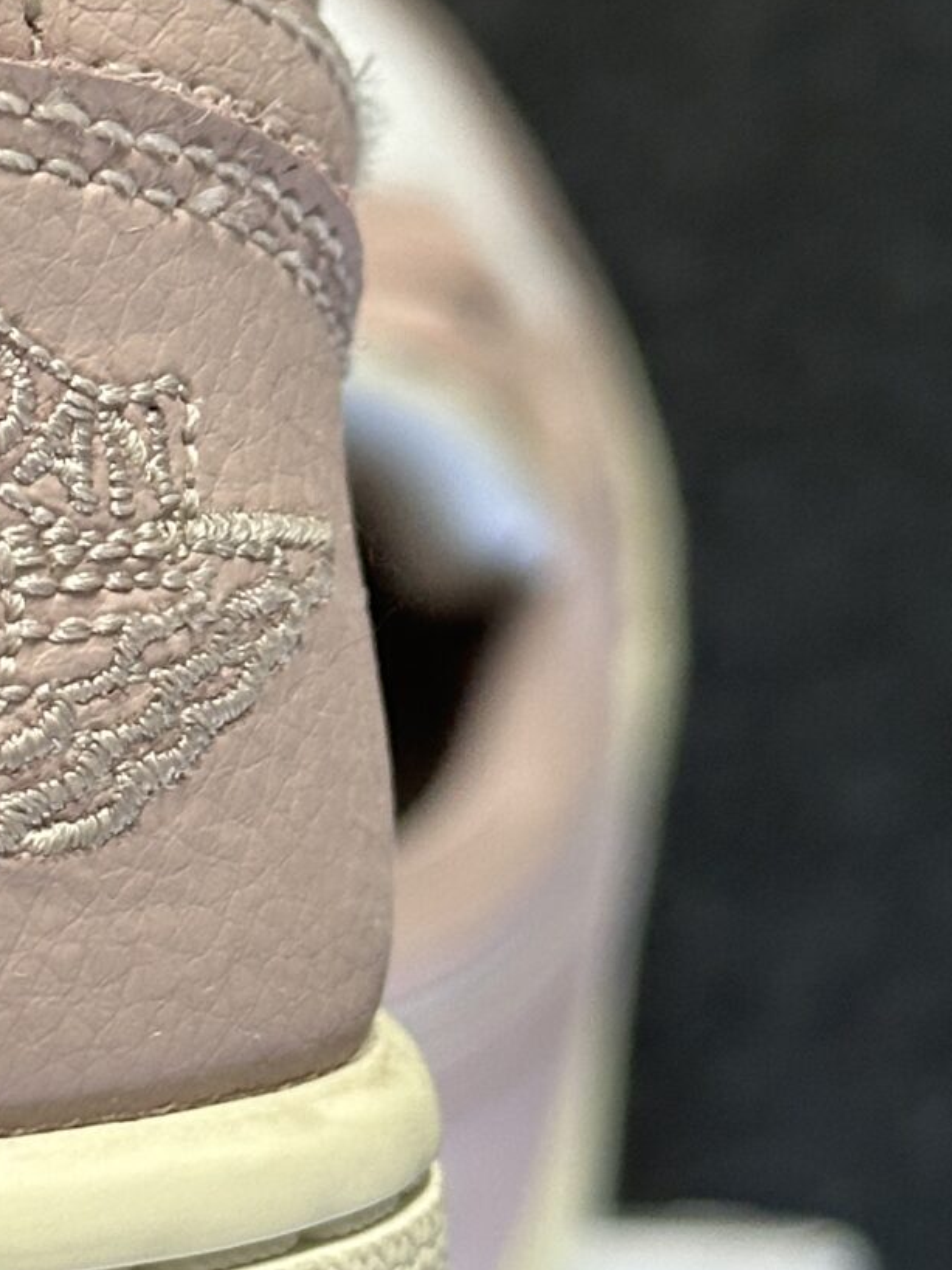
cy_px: 552
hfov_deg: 9.8
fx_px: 5502
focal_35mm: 150
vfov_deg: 13.2
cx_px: -67
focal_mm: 6.86
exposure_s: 1/50
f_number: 1.78
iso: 160
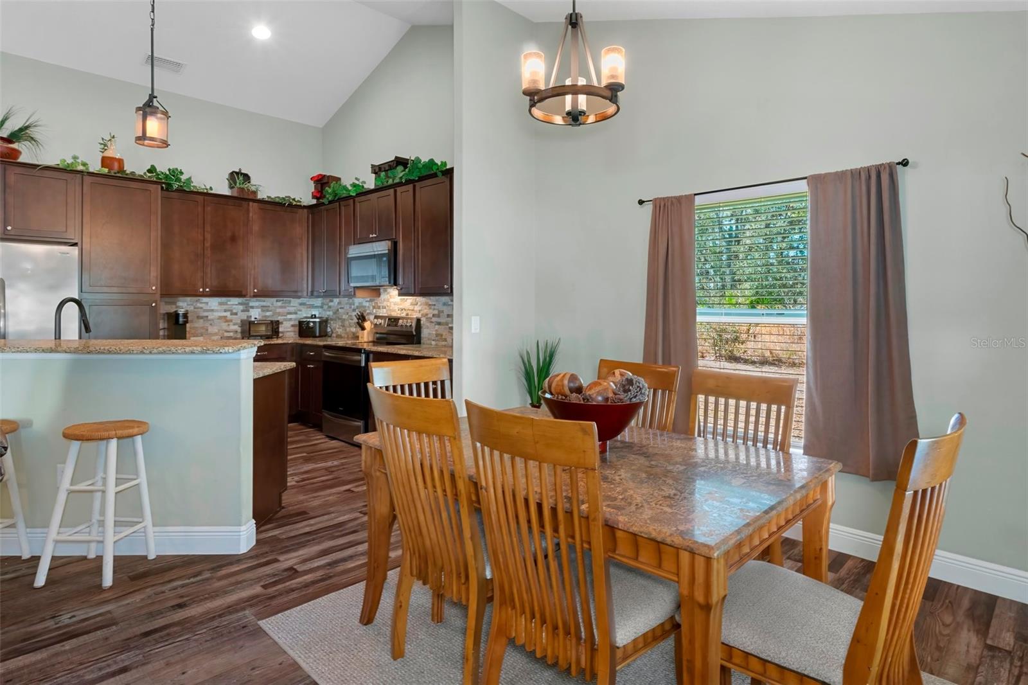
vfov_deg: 67.4
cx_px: 514
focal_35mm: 18
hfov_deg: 90.0
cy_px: 342
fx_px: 514
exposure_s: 1/2
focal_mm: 12
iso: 1000
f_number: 8
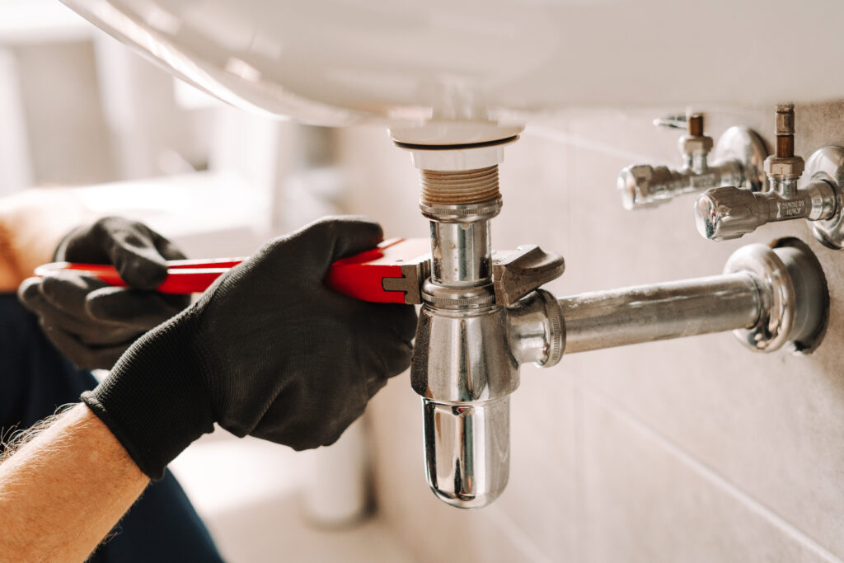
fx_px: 1172
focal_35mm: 50
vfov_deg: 27.0
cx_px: 422
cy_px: 282
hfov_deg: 39.6
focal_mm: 50
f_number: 2.8
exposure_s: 1/500
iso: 500
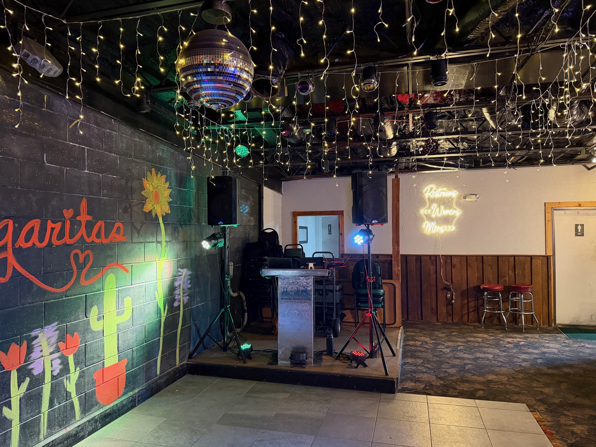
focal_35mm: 24
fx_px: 413
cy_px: 224
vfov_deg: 56.8
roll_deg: -0.3
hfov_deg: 71.6
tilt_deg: +1.5
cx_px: 298
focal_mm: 6.76
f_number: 1.78
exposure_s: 1/42
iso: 800
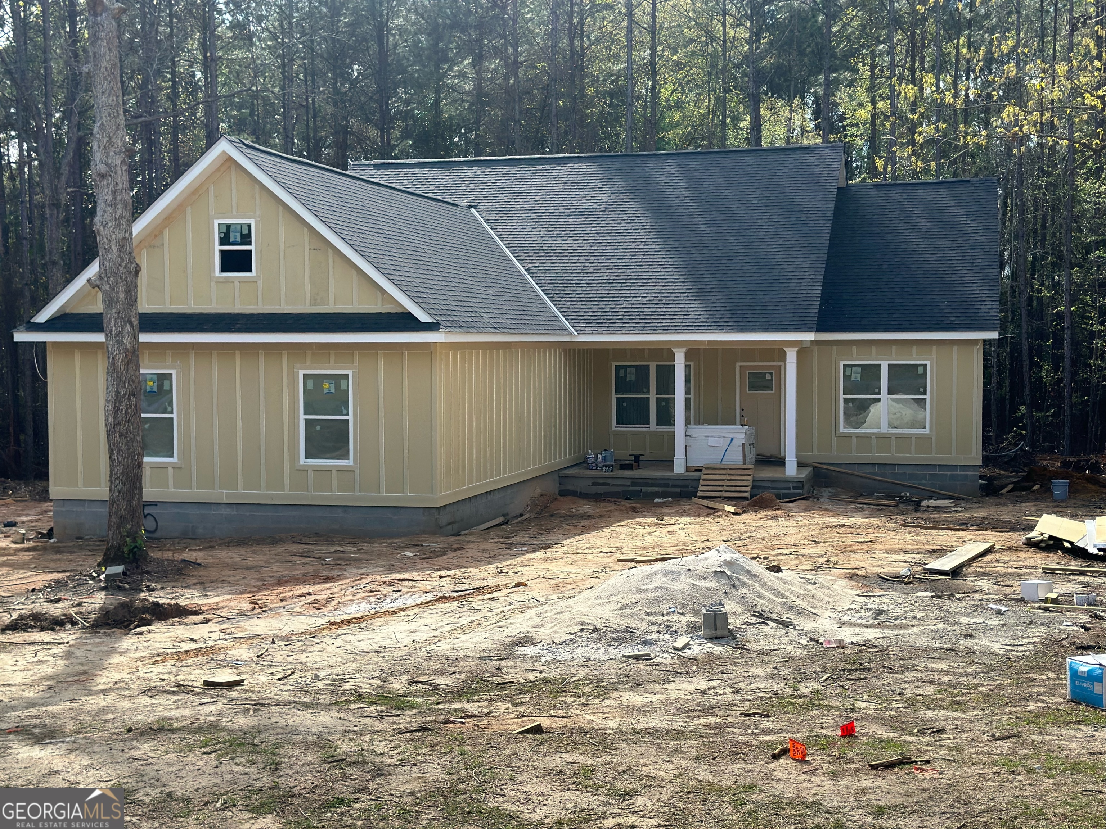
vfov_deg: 30.3
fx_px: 1534
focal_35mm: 48
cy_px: 414
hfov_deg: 39.7
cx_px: 553
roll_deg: -0.6
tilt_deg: -3.6
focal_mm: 6.86
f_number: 1.78
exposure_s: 1/3058
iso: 100
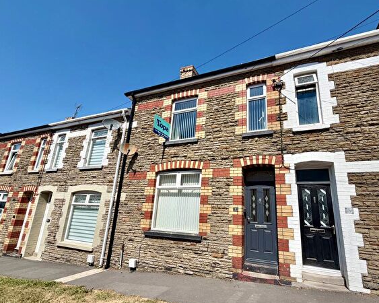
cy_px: 165
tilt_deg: +13.6
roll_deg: -1.5
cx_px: 214
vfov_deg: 76.8
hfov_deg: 89.2
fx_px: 191
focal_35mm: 17
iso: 20
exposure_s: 1/1259
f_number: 2.2
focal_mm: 2.22
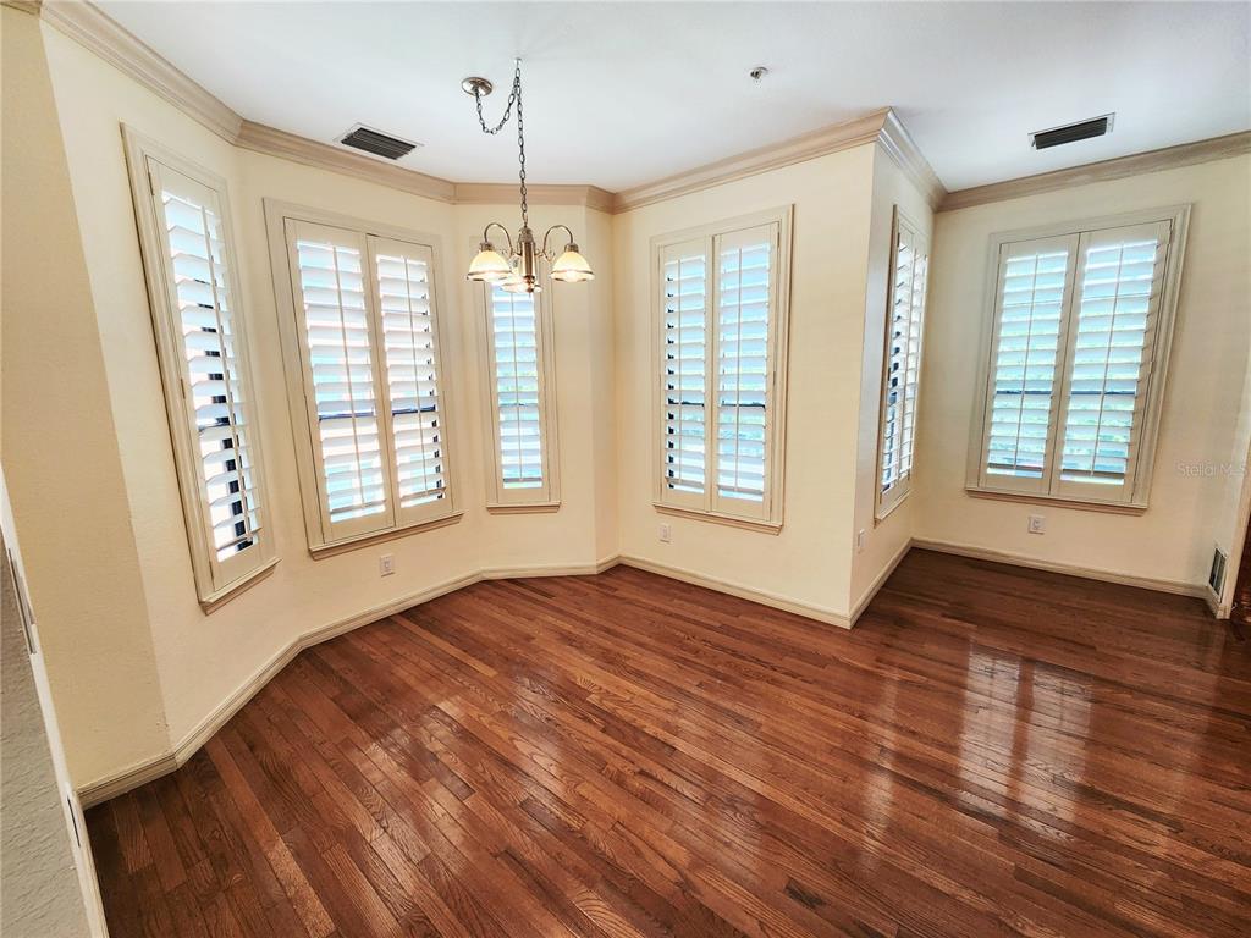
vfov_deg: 89.9
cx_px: 626
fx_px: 470
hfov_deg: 106.2
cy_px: 469
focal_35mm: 13
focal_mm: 2.2
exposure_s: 1/60.2
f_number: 2.2
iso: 100
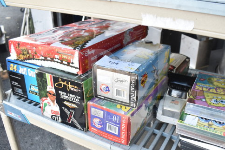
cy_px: 86
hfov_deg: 55.6
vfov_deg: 38.8
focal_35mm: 34
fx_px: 213
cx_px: 127
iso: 200
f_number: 4.5
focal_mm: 18
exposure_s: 1/80
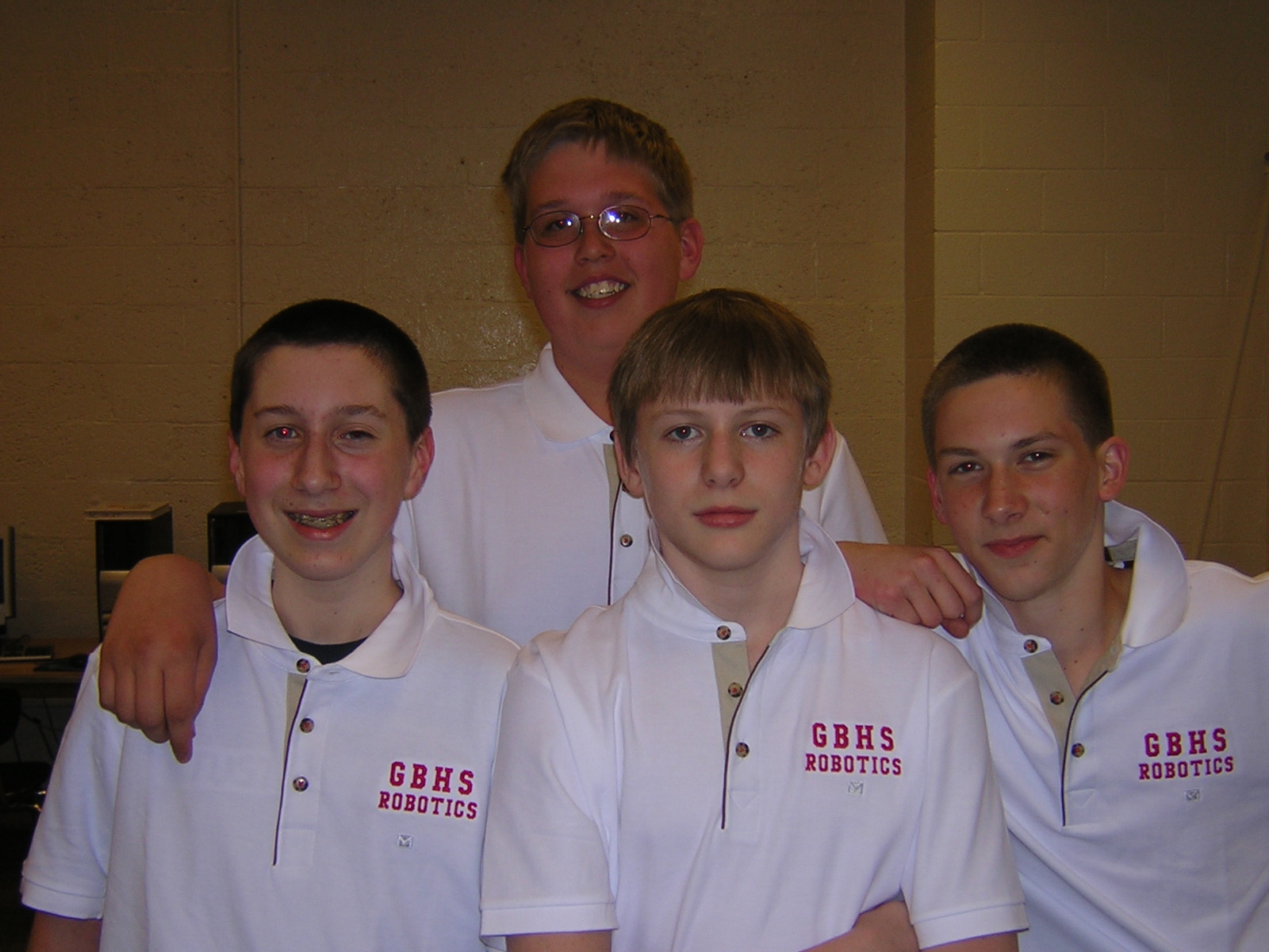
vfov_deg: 28.6
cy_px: 476
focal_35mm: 51
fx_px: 1870
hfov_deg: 37.5
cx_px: 634
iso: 100
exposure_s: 1/60.1
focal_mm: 6.6
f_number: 3.1
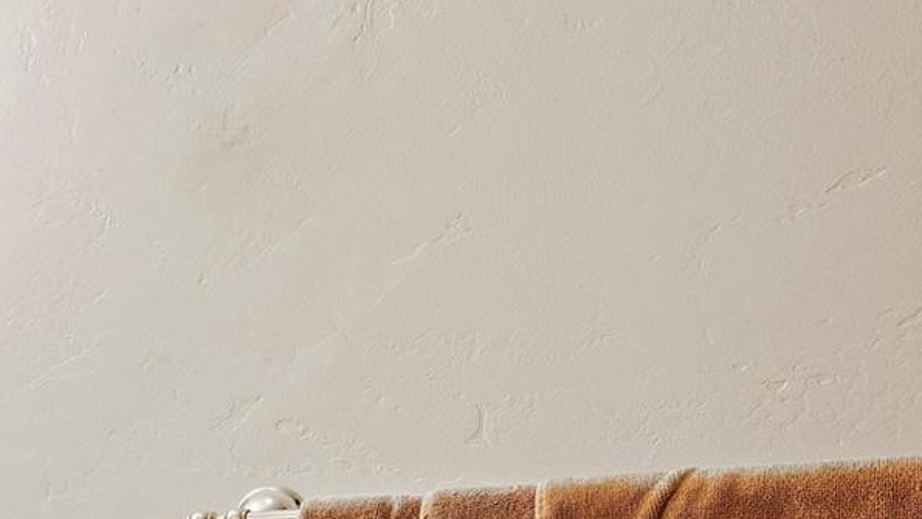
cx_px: -239
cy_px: 595
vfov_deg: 26.9
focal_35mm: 40
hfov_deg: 36.1
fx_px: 978
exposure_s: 1/3
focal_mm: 14
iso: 640
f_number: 14
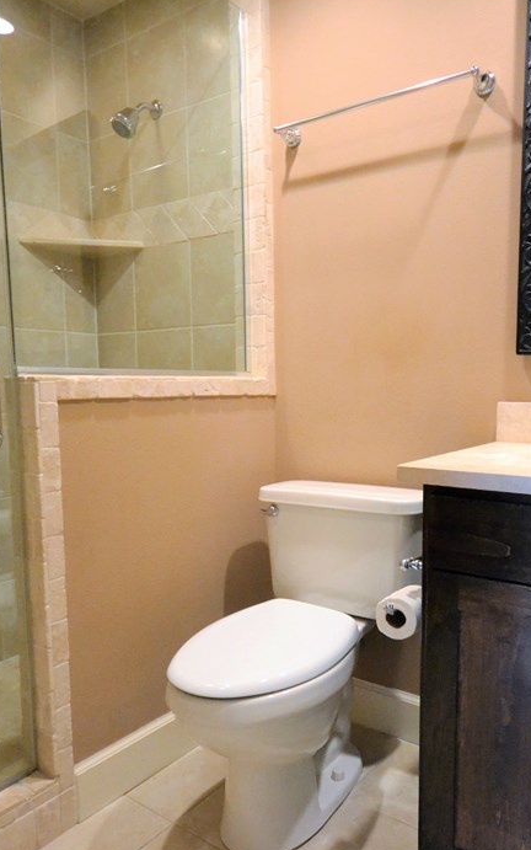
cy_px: 434
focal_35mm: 24
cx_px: 346
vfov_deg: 74.8
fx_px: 556
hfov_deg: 50.3
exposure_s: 1/50
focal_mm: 10
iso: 3200
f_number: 4
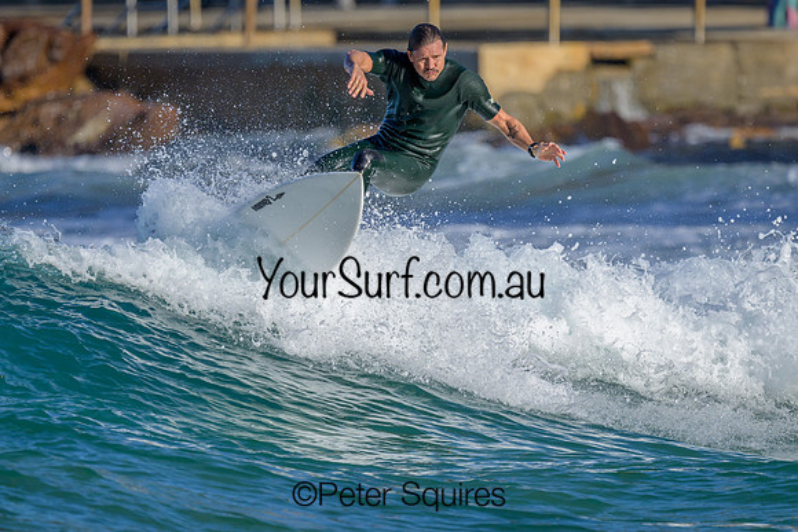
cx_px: 376
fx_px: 24323
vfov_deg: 1.3
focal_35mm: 1097
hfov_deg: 1.9
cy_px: 314
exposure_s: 1/2000
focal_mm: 800
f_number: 6.3
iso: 250
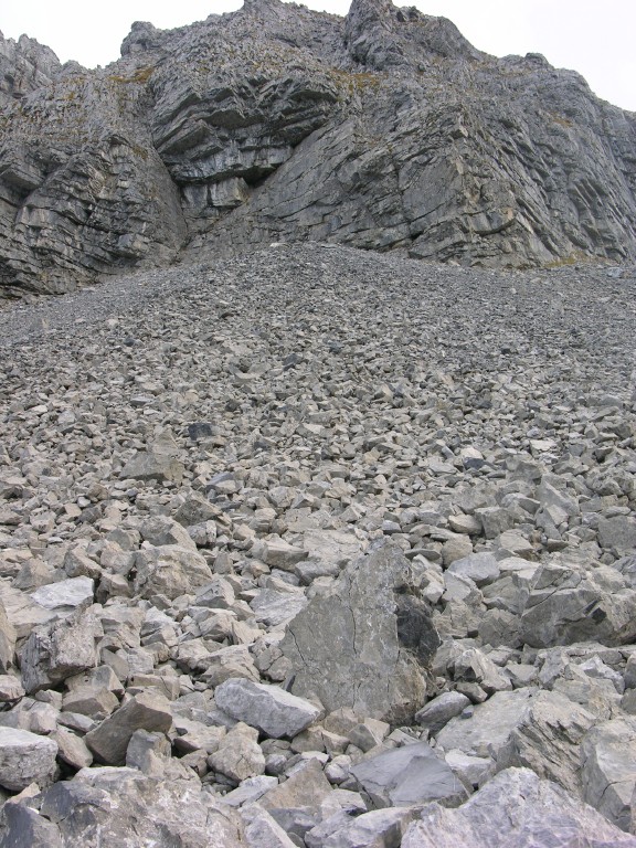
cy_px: 424
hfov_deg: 31.5
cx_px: 318
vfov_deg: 41.2
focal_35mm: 46
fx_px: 1127
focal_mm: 11.6
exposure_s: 1/121
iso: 50
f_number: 4.7
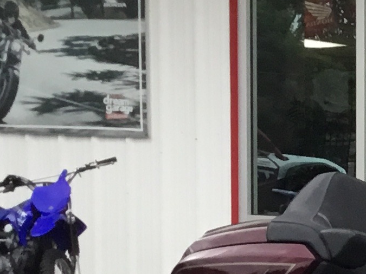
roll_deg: -1.8
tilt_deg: -5.7
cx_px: 749
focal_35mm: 150
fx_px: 1586
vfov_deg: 9.7
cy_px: 330
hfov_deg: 11.7
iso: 64
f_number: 2.4
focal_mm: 3.3
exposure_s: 1/30
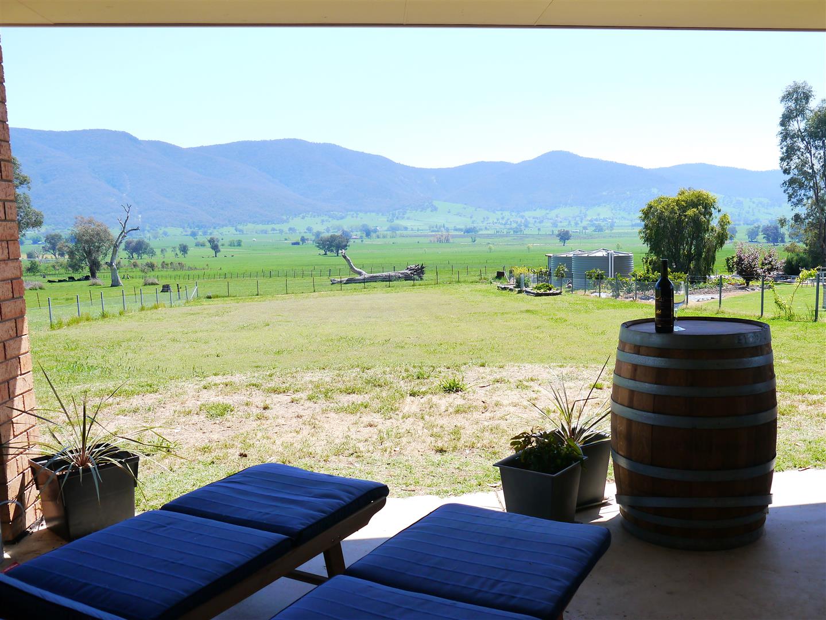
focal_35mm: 28
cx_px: 413
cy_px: 310
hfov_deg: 63.4
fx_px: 668
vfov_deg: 49.8
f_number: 6.3
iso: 160
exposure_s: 1/320
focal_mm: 14
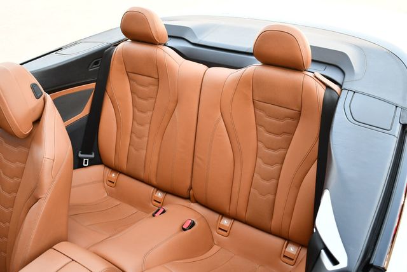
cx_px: 204
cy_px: 136
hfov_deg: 53.1
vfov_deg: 36.9
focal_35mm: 36
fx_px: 407
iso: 400
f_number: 4.5
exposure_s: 1/250
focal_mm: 18
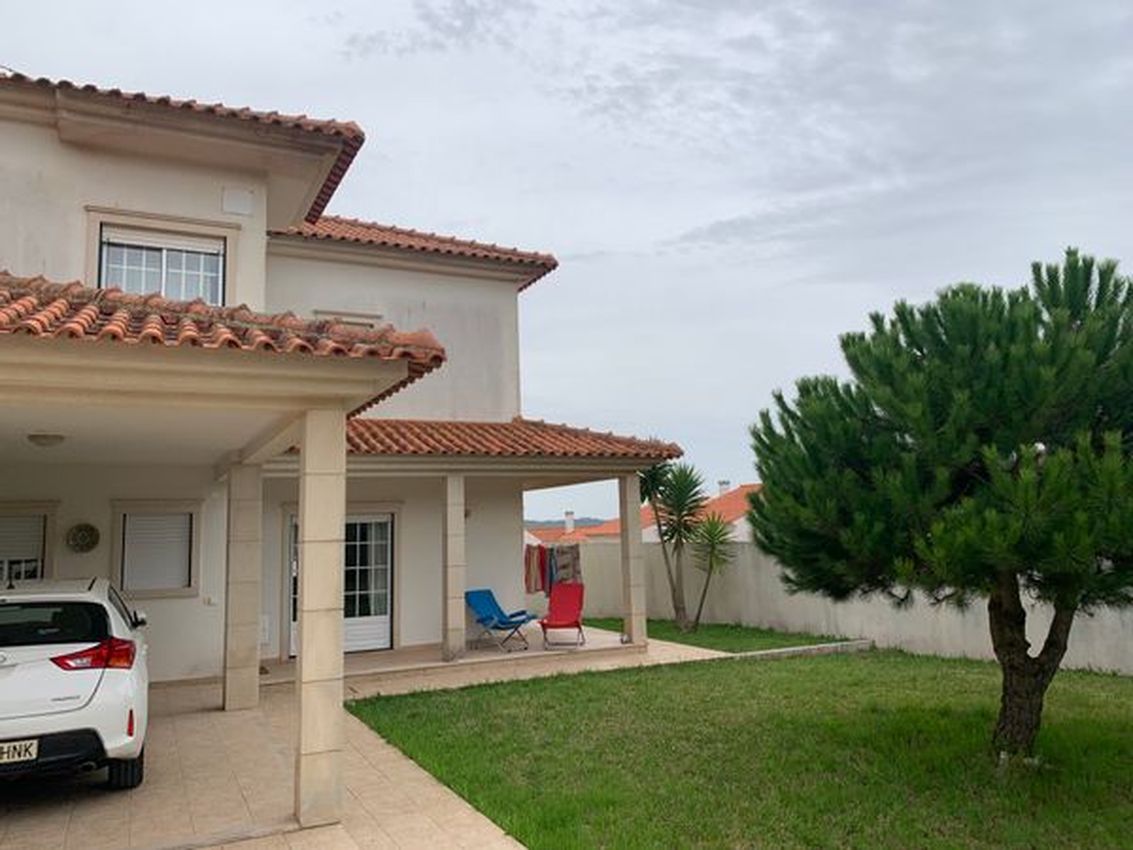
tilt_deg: +6.0
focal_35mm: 26
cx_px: 566
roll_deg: +1.5
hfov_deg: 67.3
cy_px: 425
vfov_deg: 53.1
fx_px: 851
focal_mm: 4.25
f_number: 1.8
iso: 25
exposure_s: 1/2755
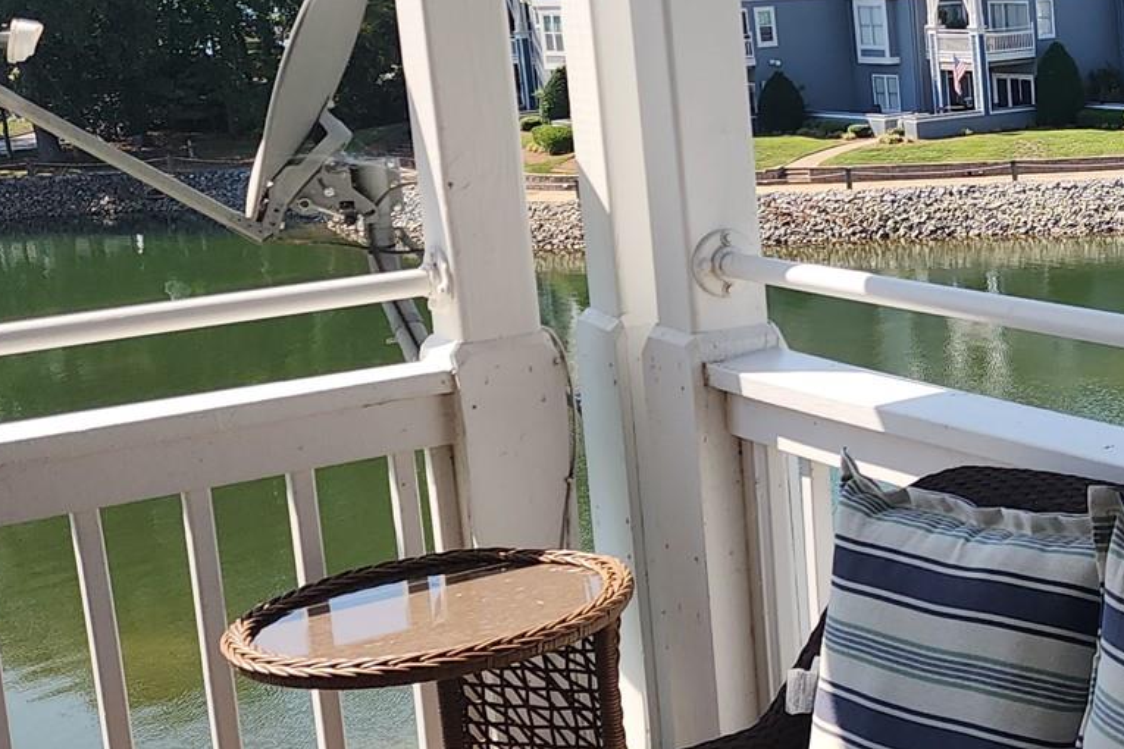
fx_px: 1998
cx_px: 1343
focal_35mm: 64
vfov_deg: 21.2
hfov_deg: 27.7
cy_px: 316
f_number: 1.8
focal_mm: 6.4
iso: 12
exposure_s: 1/601
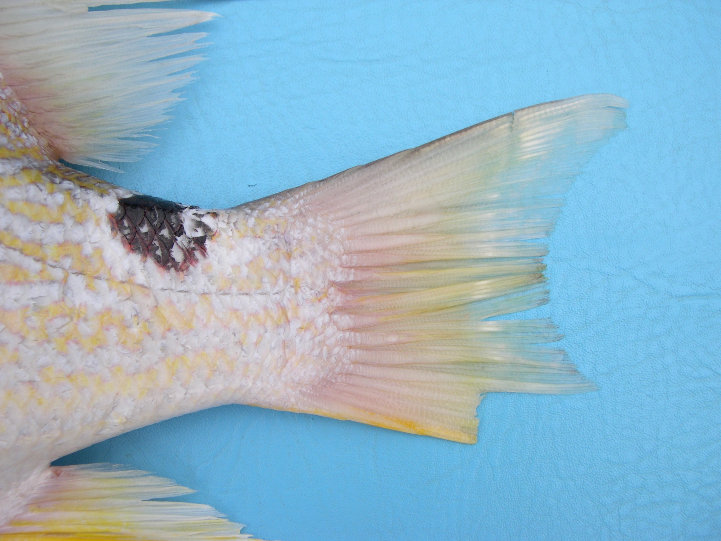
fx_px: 791
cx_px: 360
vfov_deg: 37.7
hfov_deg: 49.0
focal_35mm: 38
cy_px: 270
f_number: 2.8
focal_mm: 8
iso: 100
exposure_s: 1/633
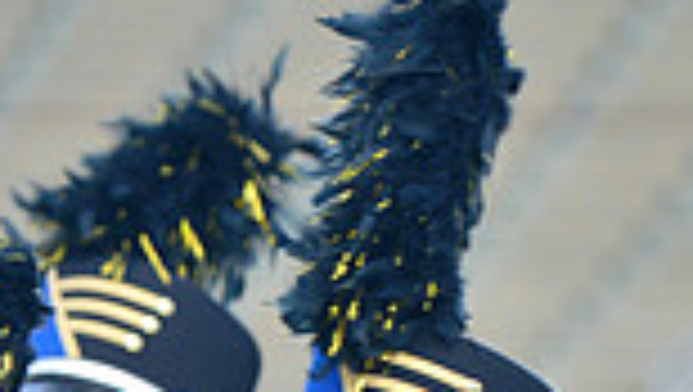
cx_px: 286
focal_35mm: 702
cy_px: 933
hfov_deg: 3.1
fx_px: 12913
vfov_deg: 1.7
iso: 125
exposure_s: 1/400
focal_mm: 230
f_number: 5.6
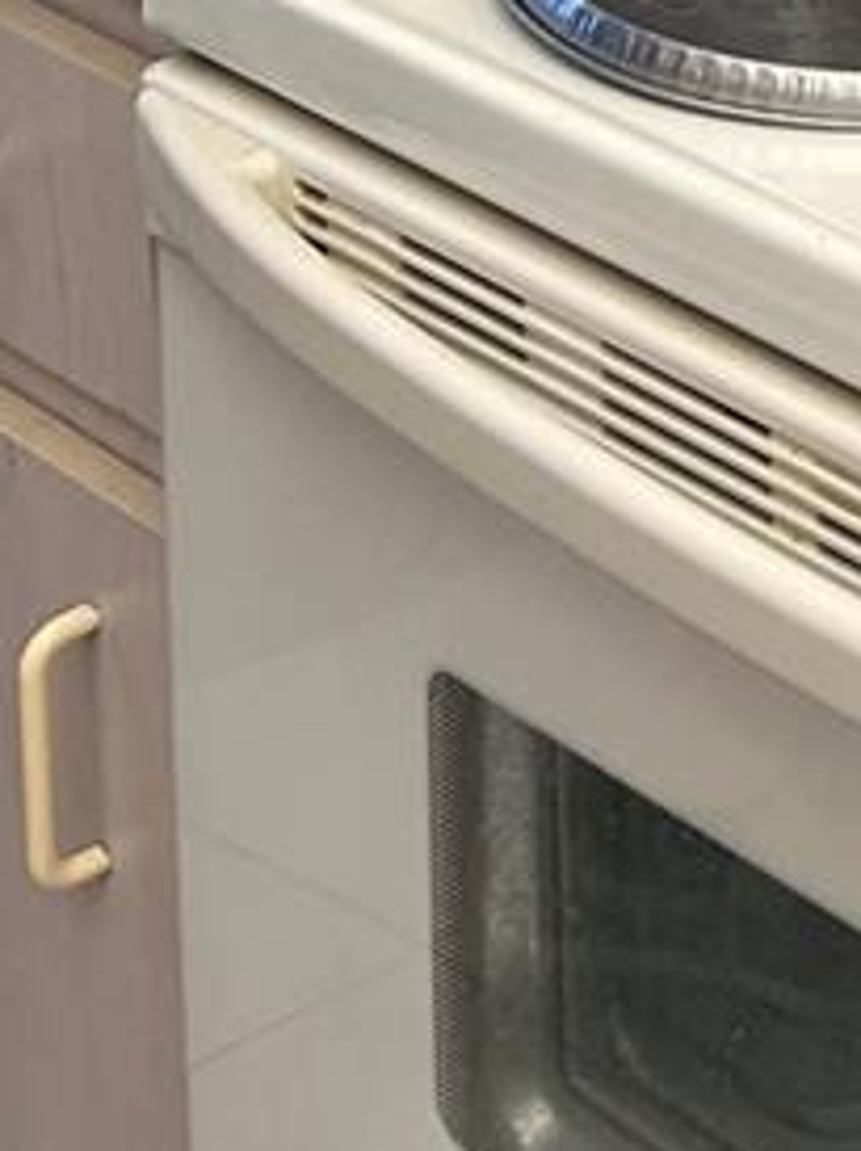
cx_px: 1747
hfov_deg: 11.6
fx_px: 3787
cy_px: -807
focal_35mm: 114
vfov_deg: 15.3
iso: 100
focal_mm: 5.7
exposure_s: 1/120
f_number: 1.5
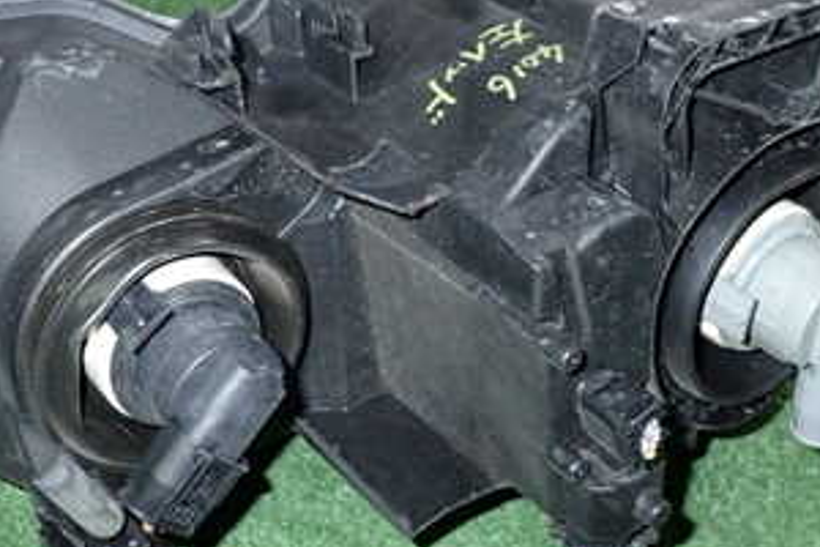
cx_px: 402
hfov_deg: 38.2
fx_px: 1184
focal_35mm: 52
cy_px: 219
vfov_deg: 25.9
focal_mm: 4.5
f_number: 5.6
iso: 640
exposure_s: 1/30
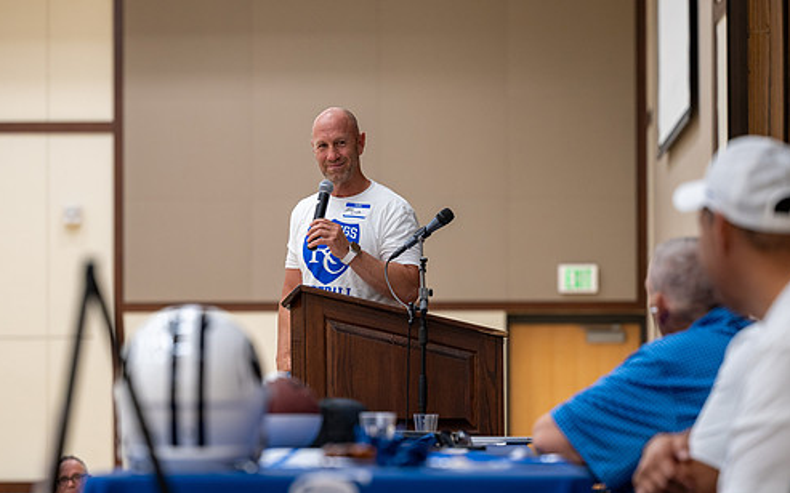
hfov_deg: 13.8
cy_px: 307
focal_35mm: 152
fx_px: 3272
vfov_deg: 8.6
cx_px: 376
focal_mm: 115
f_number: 2.8
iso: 800
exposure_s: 1/160
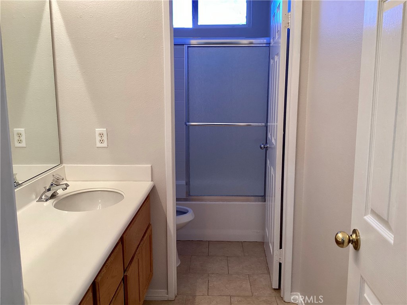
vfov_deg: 45.4
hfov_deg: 58.4
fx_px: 364
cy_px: 152
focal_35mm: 31
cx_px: 204
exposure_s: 1/60
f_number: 2.4
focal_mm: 3.3
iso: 80
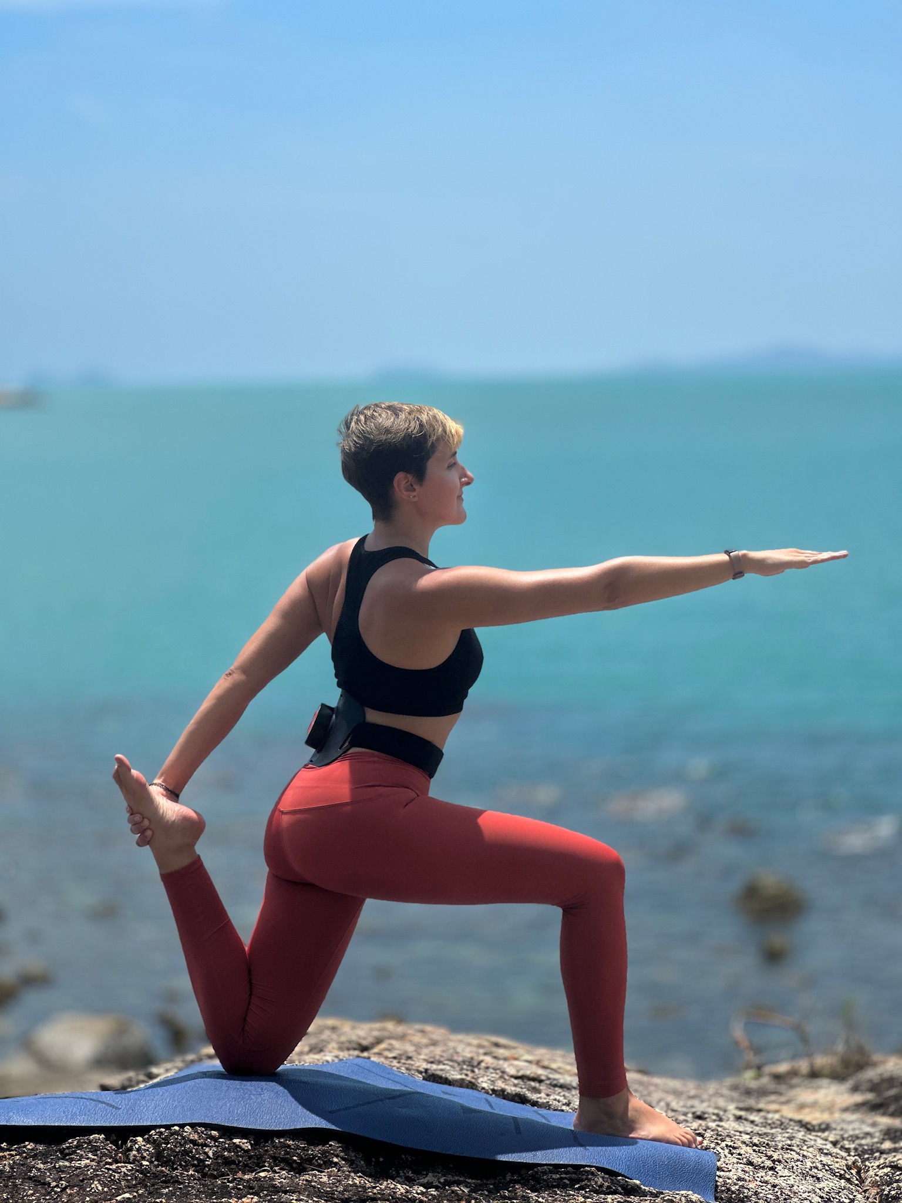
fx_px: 2675
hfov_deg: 19.1
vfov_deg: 25.3
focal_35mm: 77
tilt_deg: -4.4
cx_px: 451
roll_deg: +1.5
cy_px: 602
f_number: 2.8
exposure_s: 1/1024
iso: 32
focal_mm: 9
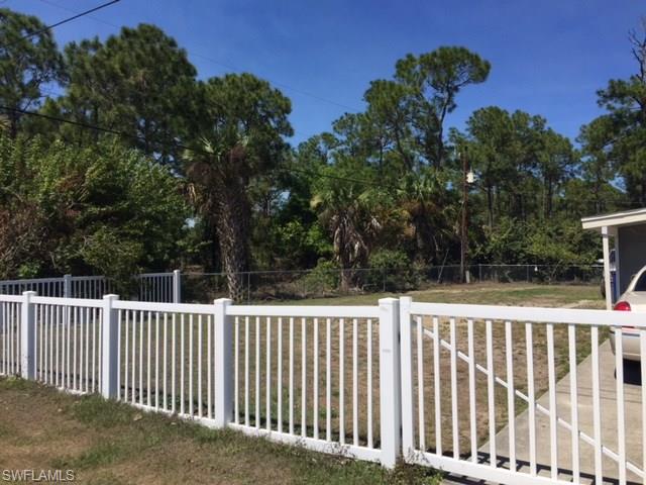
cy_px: 242
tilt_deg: +3.7
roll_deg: -0.9
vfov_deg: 48.2
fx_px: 541
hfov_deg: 61.7
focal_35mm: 29
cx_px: 323
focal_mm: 4.15
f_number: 2.2
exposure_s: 1/3597
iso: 32
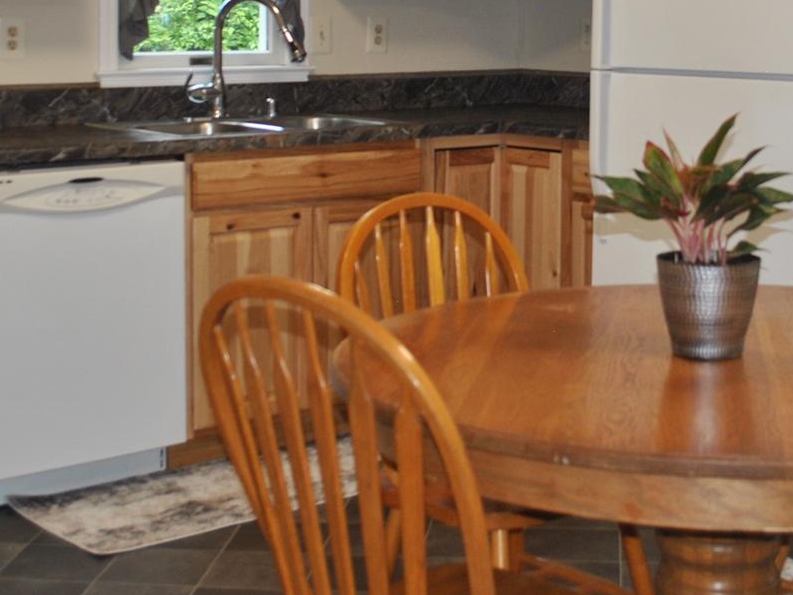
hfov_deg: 28.8
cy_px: 36
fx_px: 1535
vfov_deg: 21.4
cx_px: 526
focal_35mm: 67
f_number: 3.5
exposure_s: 1/60
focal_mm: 18
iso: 200
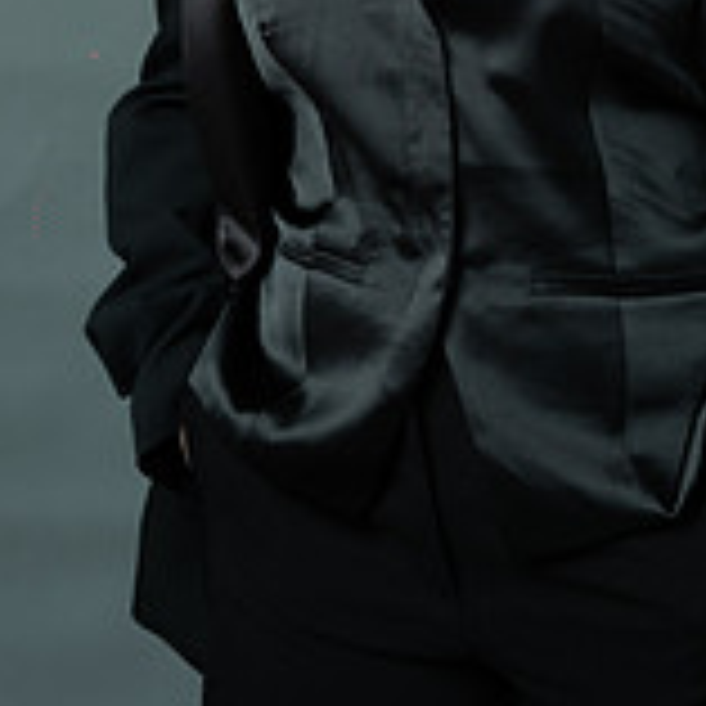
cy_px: -81
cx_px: 522
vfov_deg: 16.1
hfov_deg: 16.5
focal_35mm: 105
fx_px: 2423
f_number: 5
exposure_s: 1/200
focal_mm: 43
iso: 100
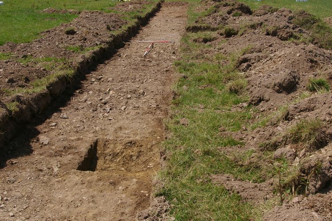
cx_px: 166
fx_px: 359
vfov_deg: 34.2
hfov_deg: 49.6
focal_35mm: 39
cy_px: 110
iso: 200
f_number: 11
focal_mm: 26
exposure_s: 1/250
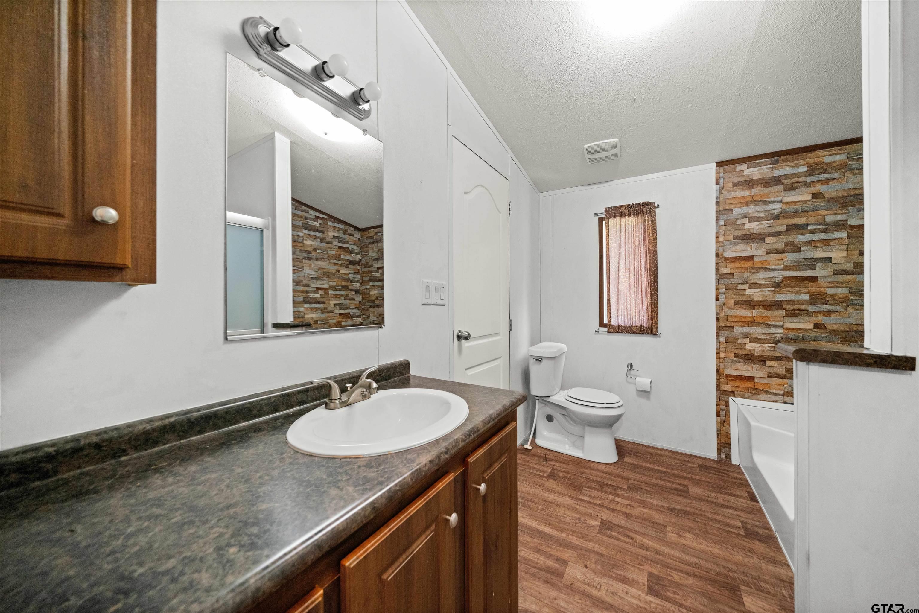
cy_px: 306
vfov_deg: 90.0
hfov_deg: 112.6
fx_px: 306
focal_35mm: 12
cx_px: 460
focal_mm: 12
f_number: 5.6
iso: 2500
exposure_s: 1/30
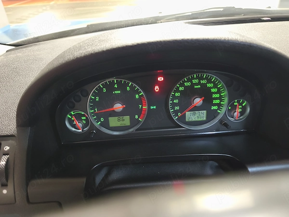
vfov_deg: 58.9
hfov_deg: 73.9
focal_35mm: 23
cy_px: 108
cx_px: 144
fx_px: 192
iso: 3200
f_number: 1.65
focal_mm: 6.18
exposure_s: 1/20
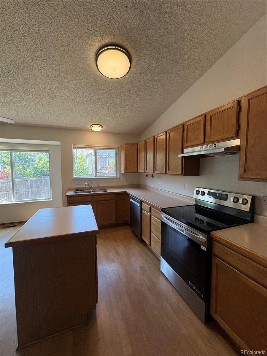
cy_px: 178
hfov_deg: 85.7
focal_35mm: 14
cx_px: 134
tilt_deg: -3.3
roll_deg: -0.2
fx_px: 144
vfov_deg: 102.1
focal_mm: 2.22
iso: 125
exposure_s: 1/120
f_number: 2.2
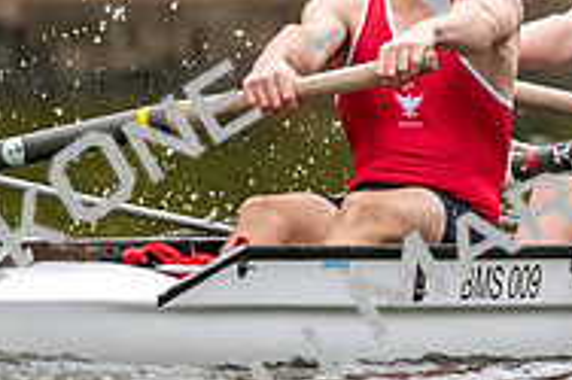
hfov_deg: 1.7
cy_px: 26
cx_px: 770
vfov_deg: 1.1
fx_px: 19605
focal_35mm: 1235
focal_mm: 400
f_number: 4.5
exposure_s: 1/2000
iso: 4000
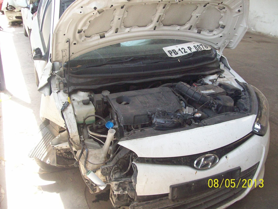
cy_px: 104
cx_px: 139
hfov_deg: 51.4
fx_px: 289
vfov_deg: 39.7
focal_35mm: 36
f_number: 2.7
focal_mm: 6
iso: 200
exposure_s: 1/155
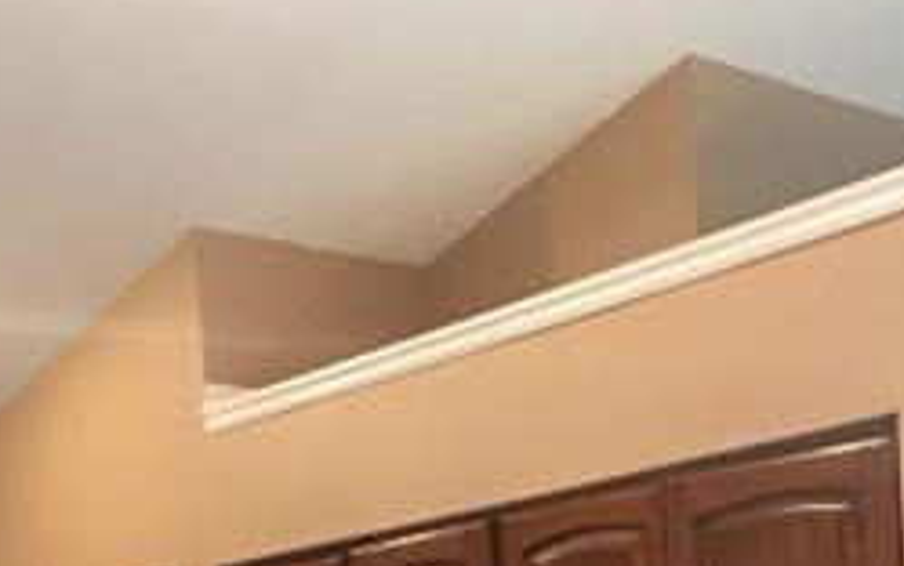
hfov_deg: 26.1
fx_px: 1948
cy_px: 820
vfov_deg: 15.4
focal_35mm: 79
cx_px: 465
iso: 100
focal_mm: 4.15
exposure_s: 1/15
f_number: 2.2
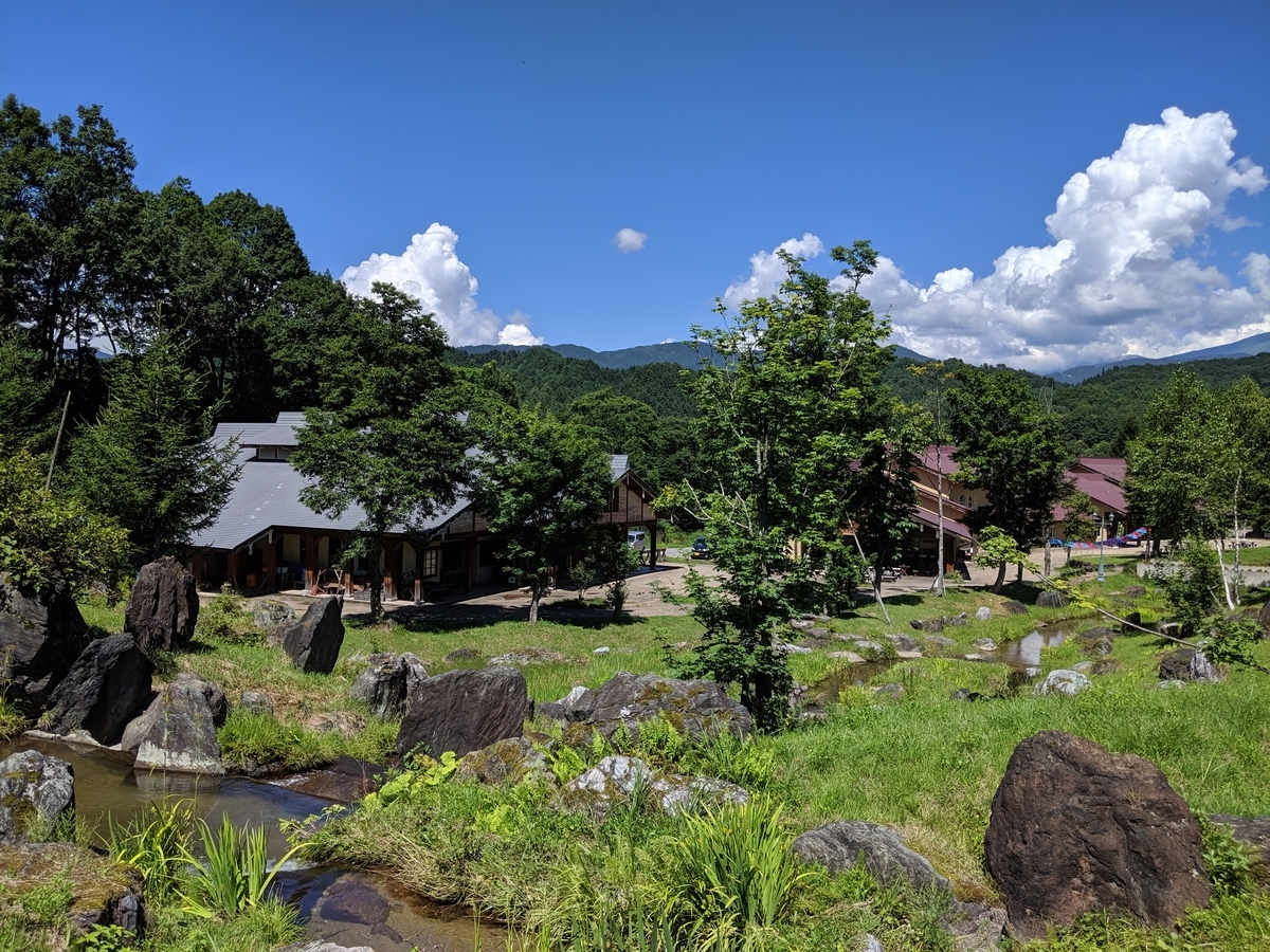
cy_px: 476
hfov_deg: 65.3
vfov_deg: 51.4
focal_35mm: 27
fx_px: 991
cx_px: 635
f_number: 1.8
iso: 56
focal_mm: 4.44
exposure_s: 1/3906
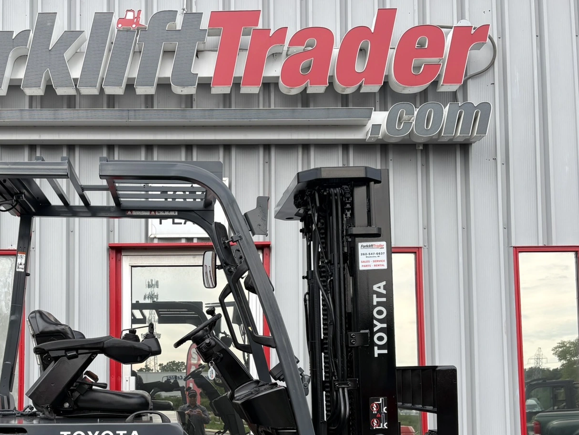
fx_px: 719
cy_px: 349
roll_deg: +0.6
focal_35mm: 43
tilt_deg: +4.6
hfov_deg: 43.2
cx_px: 187
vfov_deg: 32.7
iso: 50
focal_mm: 5.96
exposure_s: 1/756
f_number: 1.6
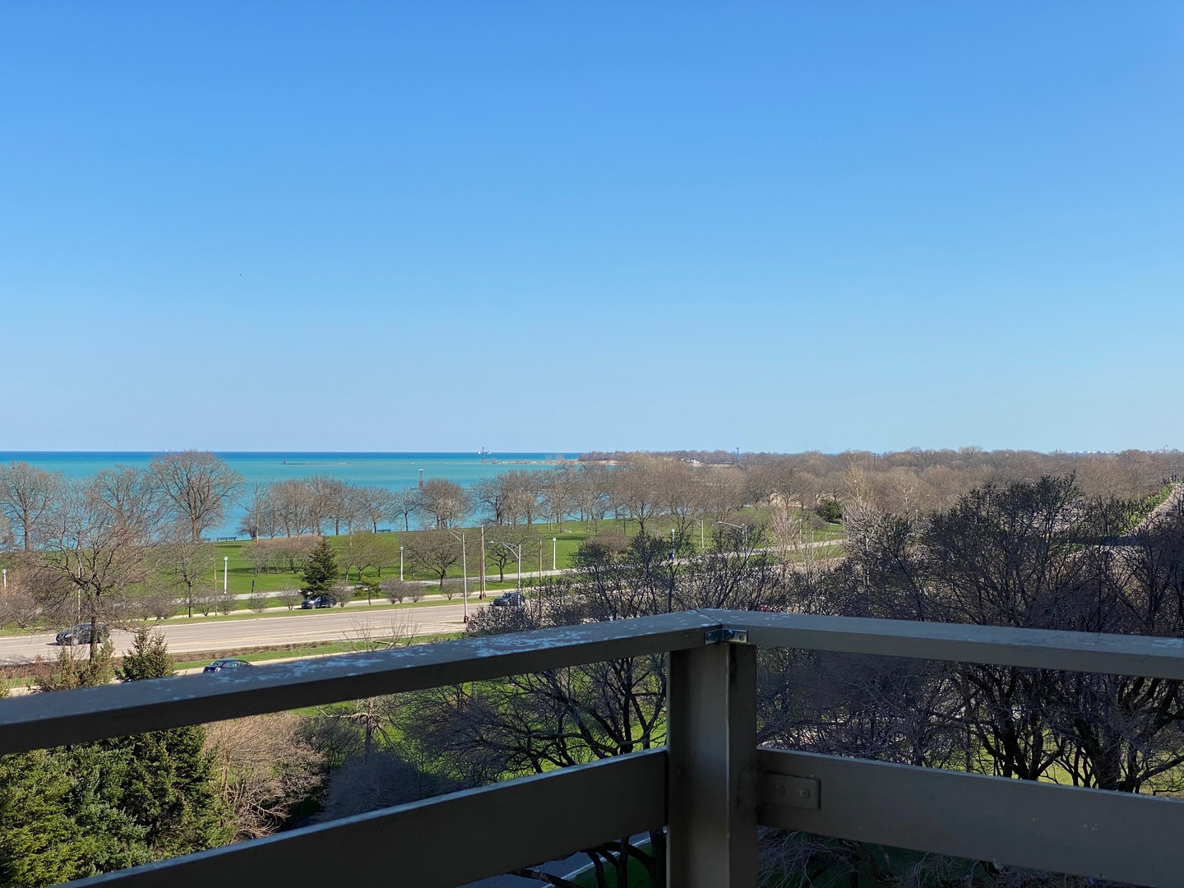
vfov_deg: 28.0
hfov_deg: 36.8
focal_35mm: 52
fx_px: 1779
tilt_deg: -0.8
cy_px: 444
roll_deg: -0.4
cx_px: 592
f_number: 2
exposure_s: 1/1453
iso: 20
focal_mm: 6
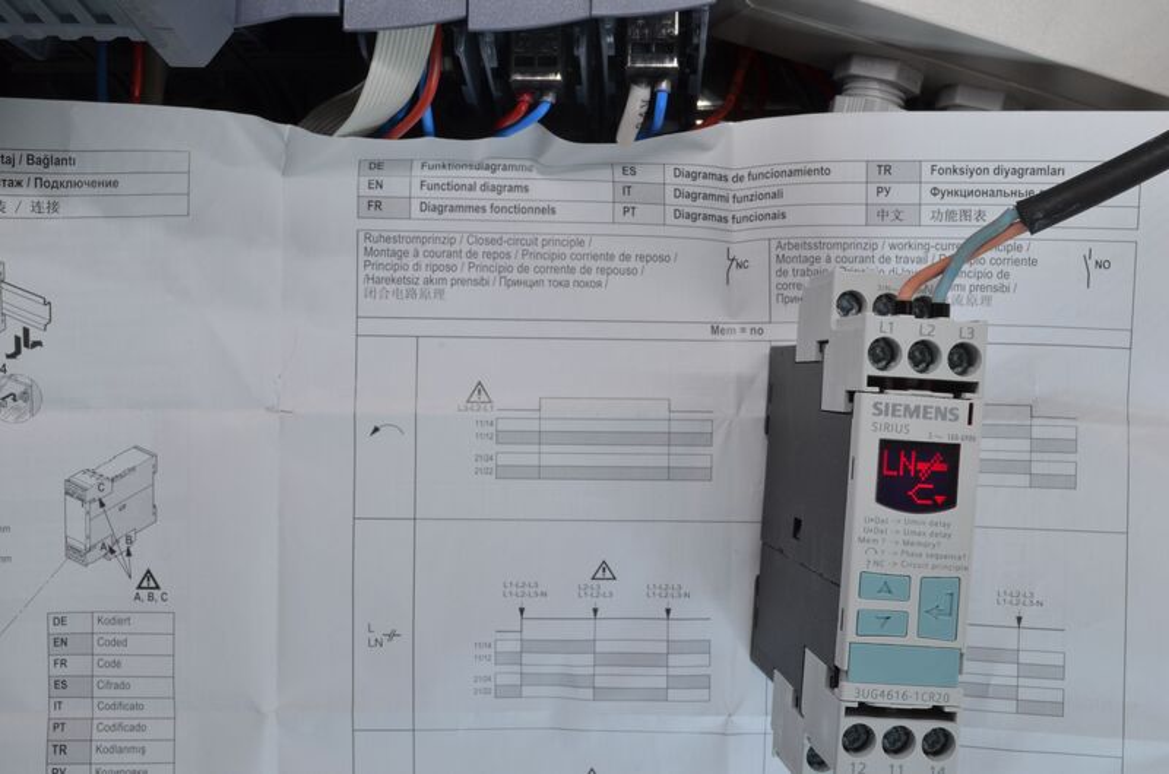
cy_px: 387
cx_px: 584
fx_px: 1701
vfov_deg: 25.6
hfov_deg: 37.9
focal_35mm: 52
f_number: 16
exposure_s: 1/6
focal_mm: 35
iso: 450
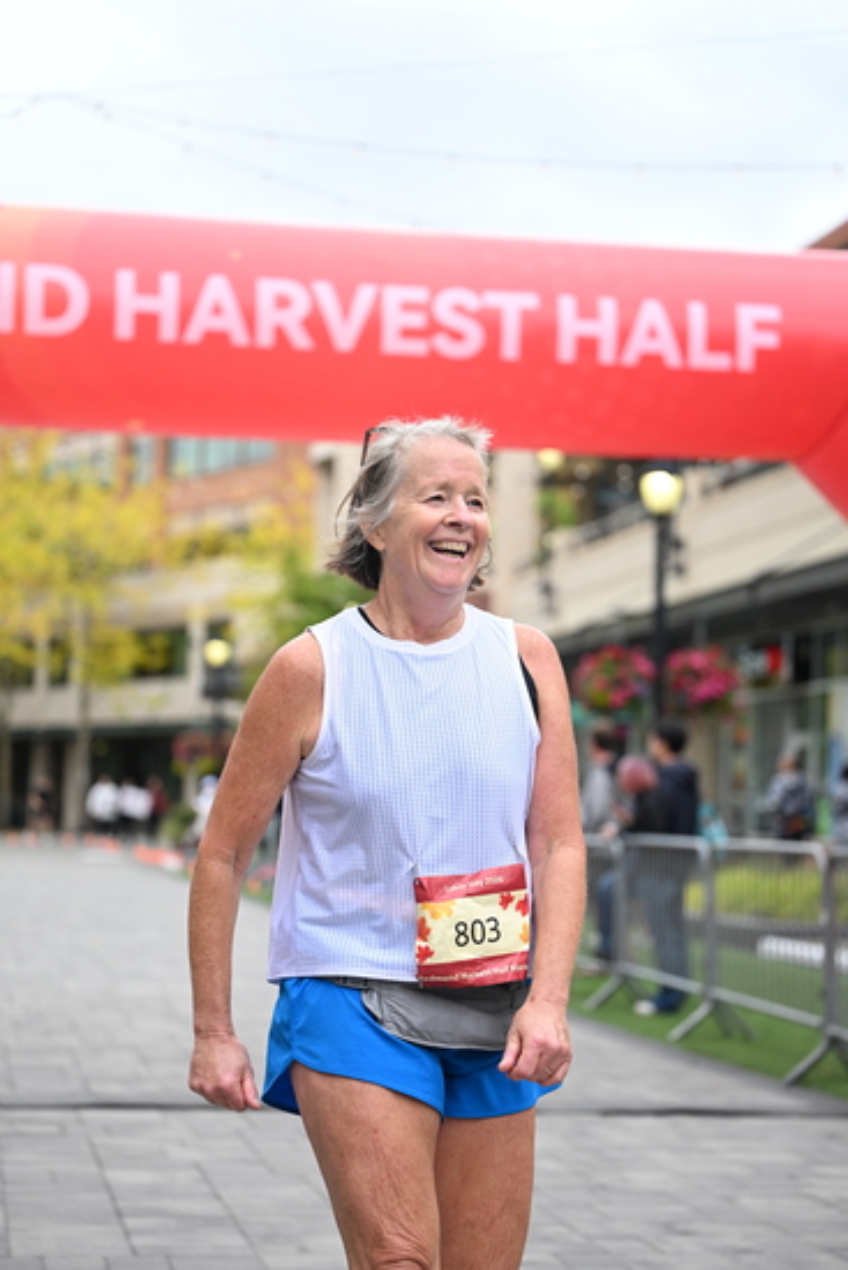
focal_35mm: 70
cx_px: 424
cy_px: 635
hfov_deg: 19.5
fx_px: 2472
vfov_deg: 28.8
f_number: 2.8
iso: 640
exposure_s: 1/2500
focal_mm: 70
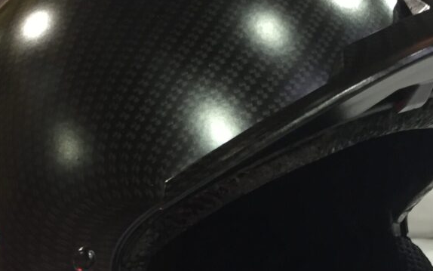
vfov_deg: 16.8
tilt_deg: -13.7
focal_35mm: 75
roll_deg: -2.6
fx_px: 885
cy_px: 308
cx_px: 233
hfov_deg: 27.5
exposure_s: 1/33
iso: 100
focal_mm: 4.15
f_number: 2.2
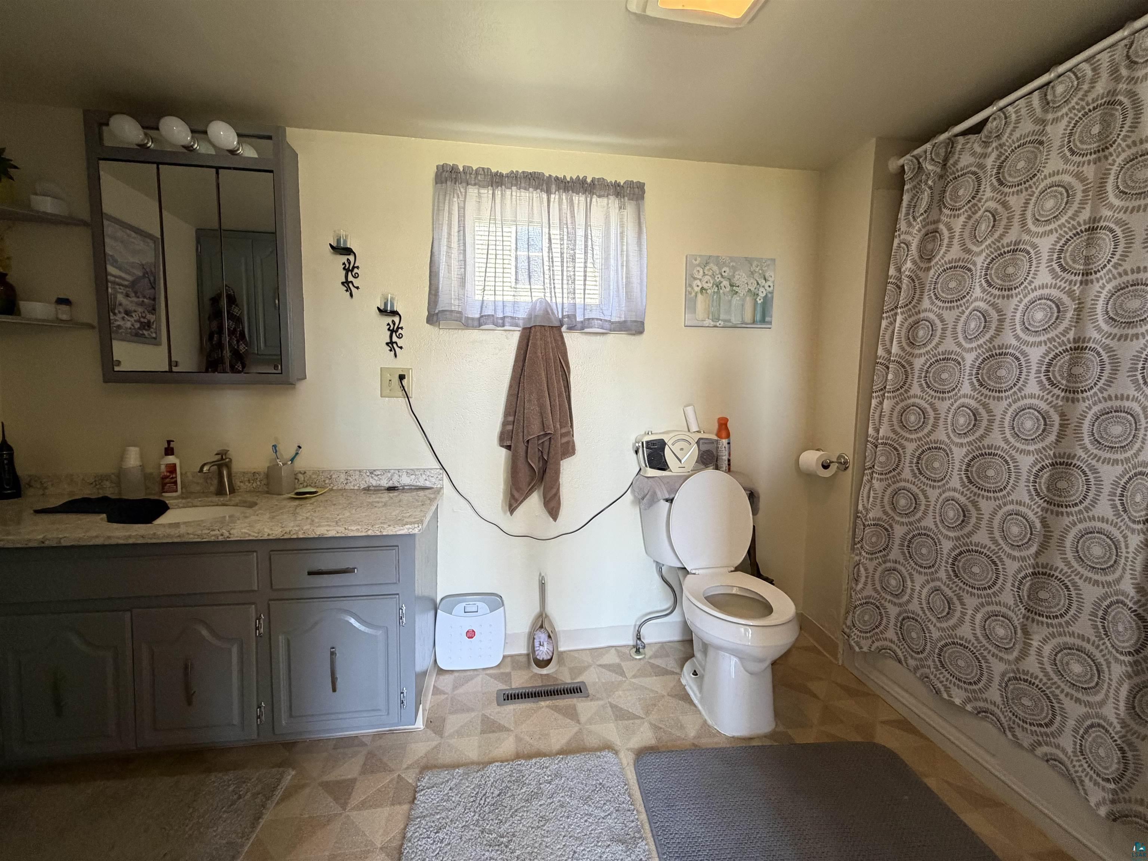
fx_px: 464
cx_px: 574
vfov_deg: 85.7
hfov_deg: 102.1
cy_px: 430
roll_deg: -0.8
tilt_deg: -5.3
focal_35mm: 14
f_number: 2.2
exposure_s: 1/60
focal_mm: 2.22
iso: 400
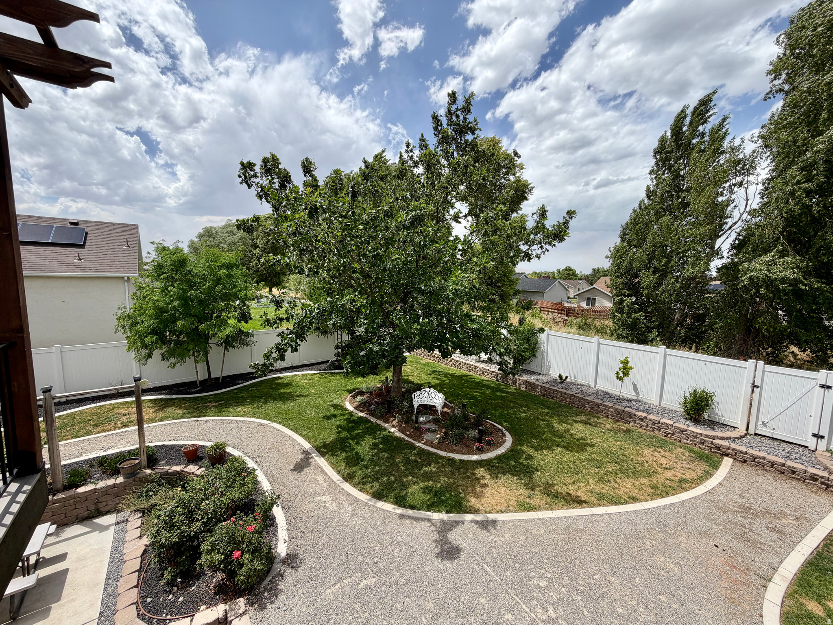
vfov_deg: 85.7
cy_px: 312
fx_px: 337
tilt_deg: -7.0
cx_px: 416
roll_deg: -1.5
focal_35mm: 14
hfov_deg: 102.1
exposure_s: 1/841
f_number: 2.2
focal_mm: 2.22
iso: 20
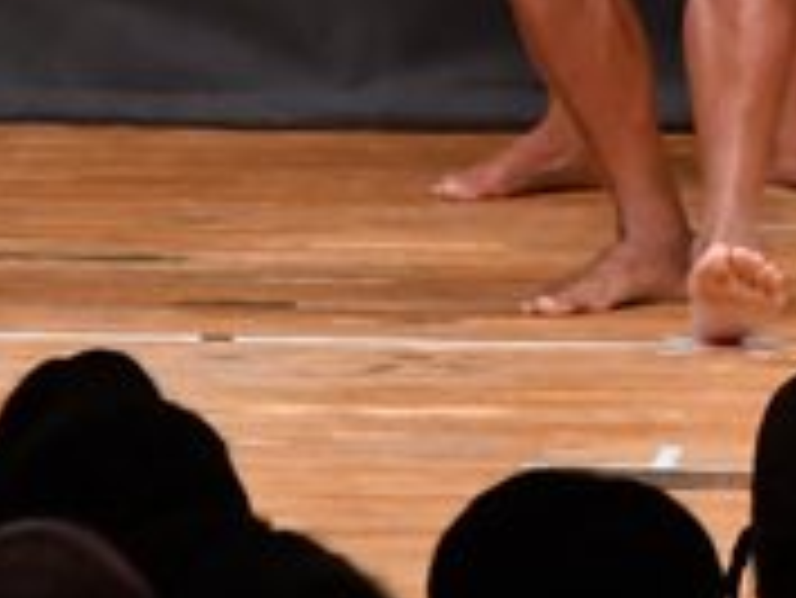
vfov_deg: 1.5
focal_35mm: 1010
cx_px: 492
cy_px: -432
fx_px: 23241
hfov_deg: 2.0
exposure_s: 1/400
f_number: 5.6
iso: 6400
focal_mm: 160
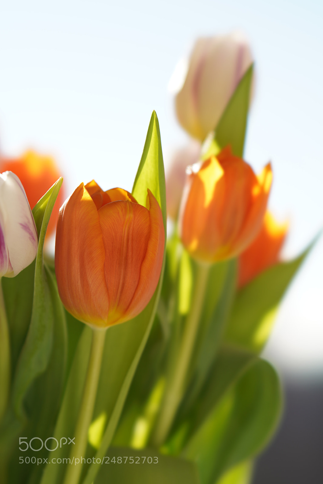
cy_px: 242
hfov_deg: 13.7
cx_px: 162
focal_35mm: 100
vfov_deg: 20.4
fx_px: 1345
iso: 100
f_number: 5.6
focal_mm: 100
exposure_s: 1/250
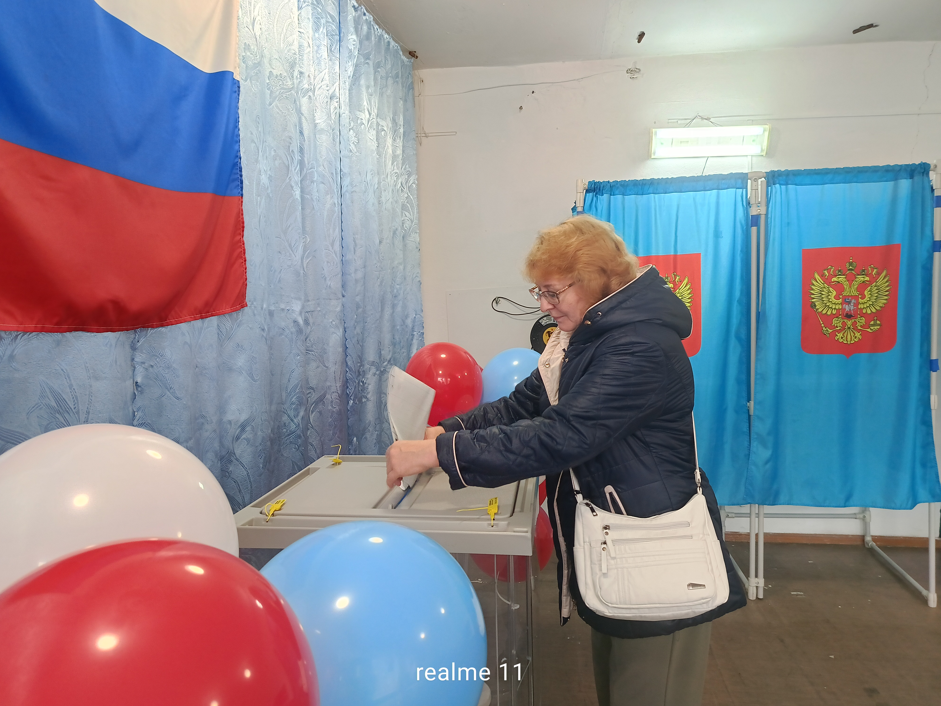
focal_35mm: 24
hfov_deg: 71.6
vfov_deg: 56.8
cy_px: 353
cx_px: 470
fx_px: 652
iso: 1000
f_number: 1.79
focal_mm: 5.44
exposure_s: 1/50
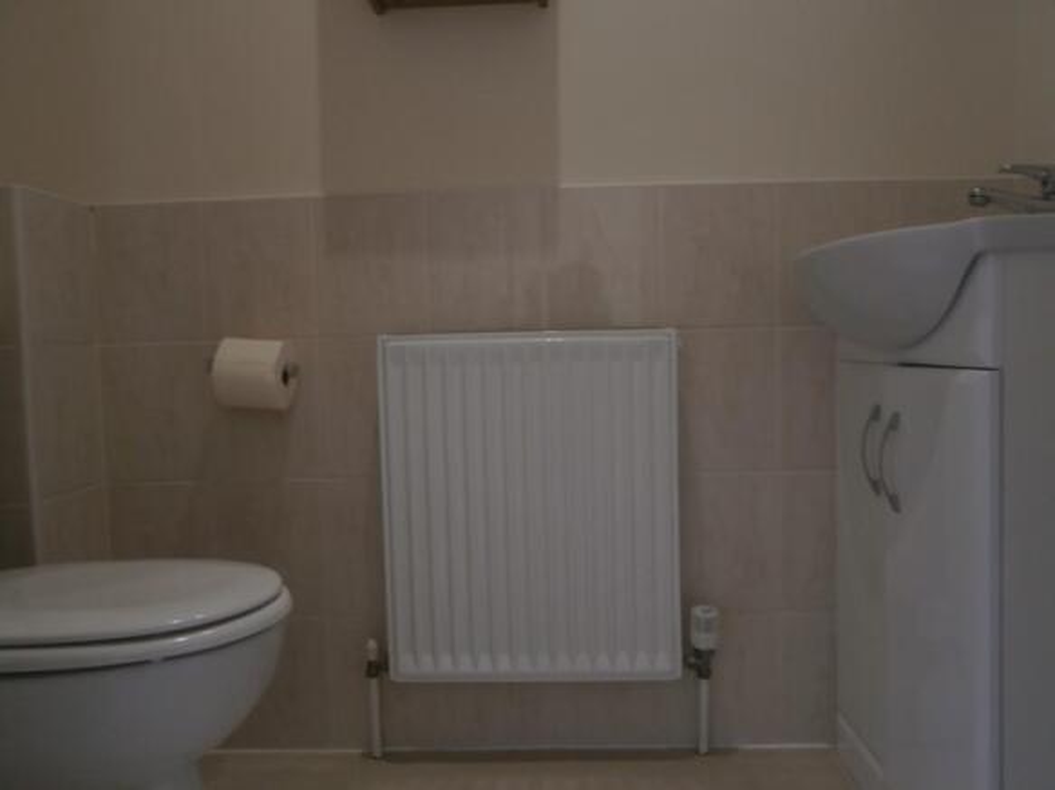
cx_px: 528
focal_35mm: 26
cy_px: 395
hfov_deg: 67.3
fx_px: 792
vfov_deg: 53.0
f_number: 2.8
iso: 80
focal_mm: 4.7
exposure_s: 1/40
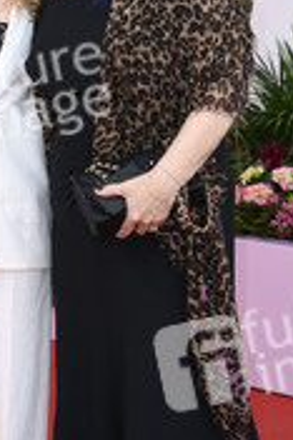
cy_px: 228
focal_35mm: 159
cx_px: 55
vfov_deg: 12.9
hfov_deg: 8.6
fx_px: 1945
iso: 640
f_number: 6.3
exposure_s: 1/250
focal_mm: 70
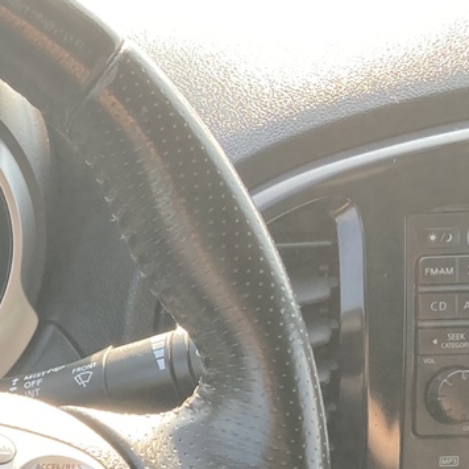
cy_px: 556
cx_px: -256
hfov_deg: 15.8
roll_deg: +0.2
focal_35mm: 100
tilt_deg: -26.9
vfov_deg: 16.7
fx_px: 1533
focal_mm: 3.99
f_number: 1.8
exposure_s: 1/121
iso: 32
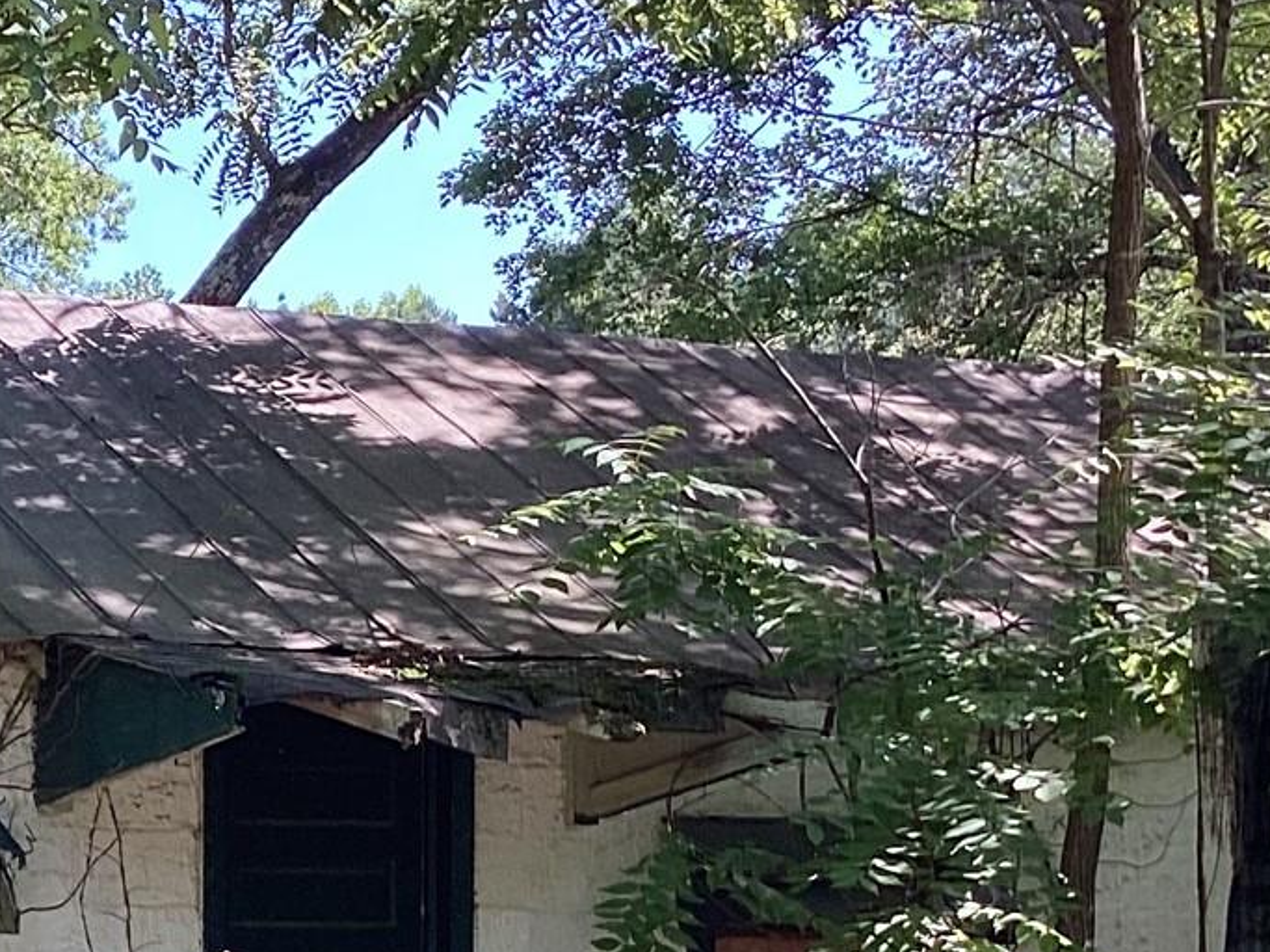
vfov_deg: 15.6
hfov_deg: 19.7
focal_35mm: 93
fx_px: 3411
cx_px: -286
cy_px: 915
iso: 25
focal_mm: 3.3
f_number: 2.4
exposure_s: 1/124
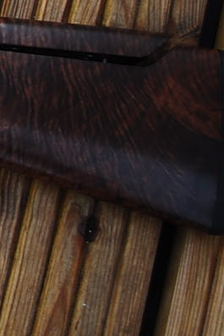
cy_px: -61
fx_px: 1501
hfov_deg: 7.2
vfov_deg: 12.5
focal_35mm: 161
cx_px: -548
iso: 180
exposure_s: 1/125
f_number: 5.6
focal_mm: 22
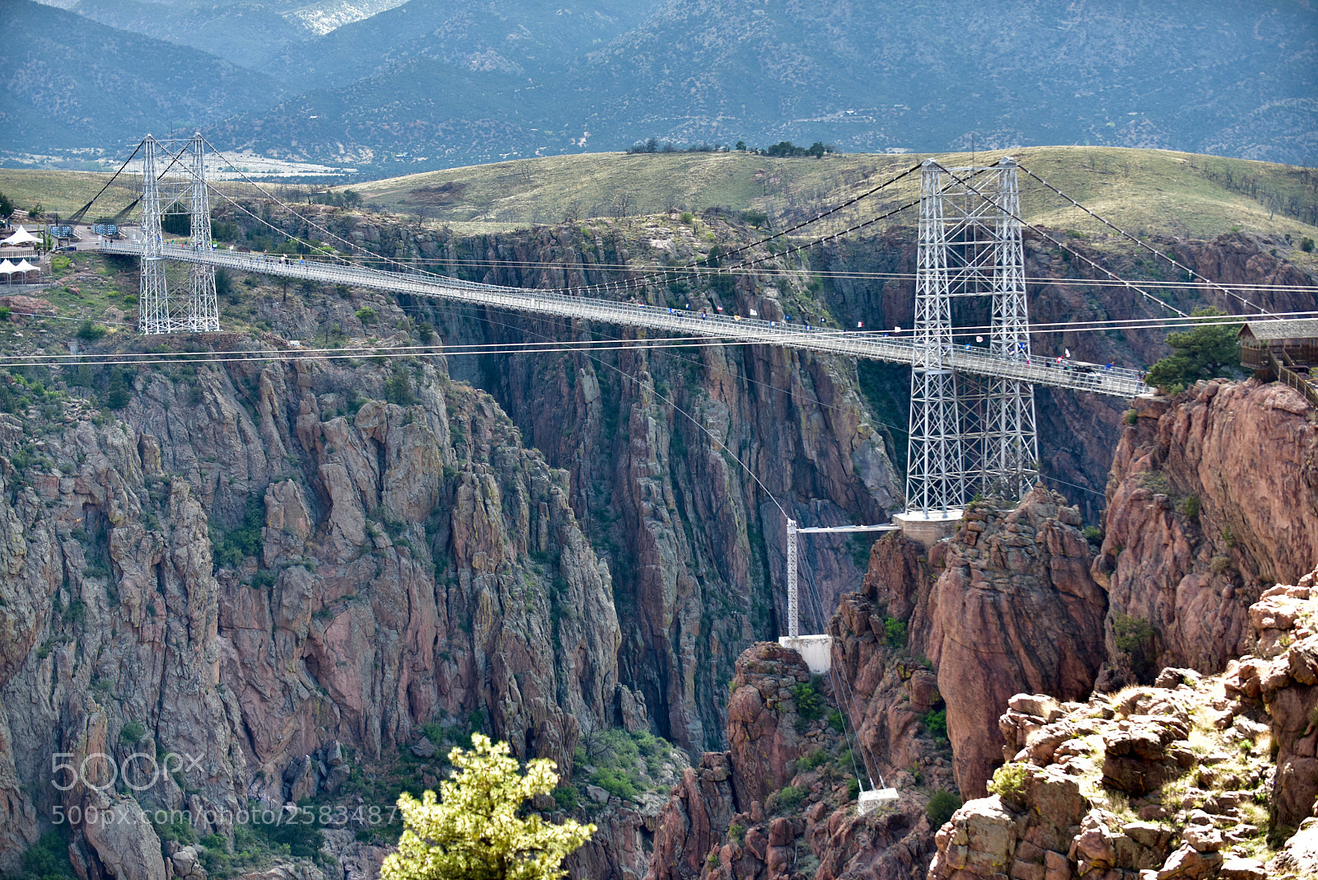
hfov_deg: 19.4
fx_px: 3845
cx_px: 659
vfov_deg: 13.1
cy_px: 440
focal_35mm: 105
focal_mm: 105
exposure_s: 1/250
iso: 200
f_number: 4
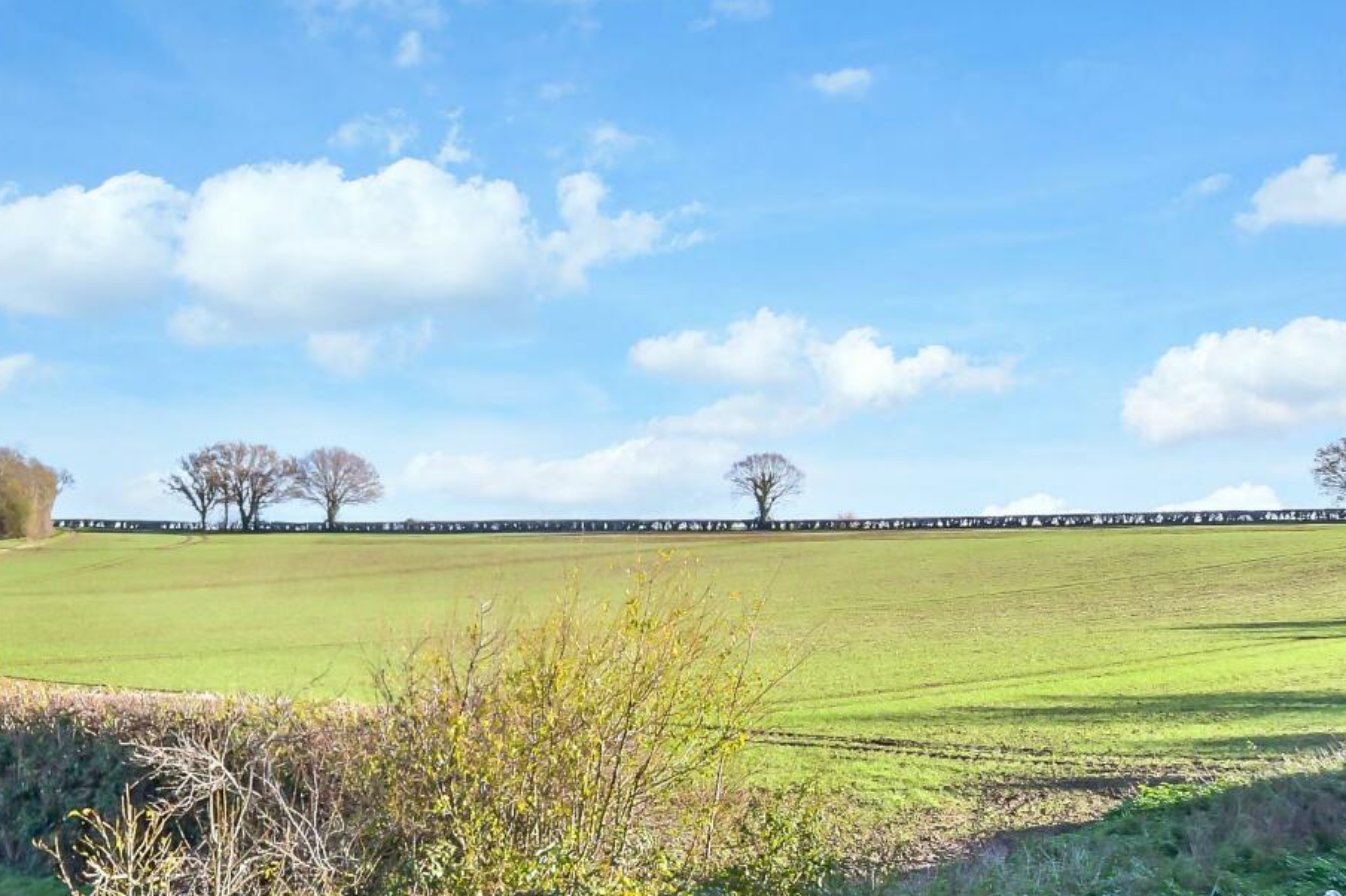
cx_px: 599
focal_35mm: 34
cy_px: 505
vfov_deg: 38.8
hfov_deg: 55.7
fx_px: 1271
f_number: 8
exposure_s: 1/200
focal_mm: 20
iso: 200
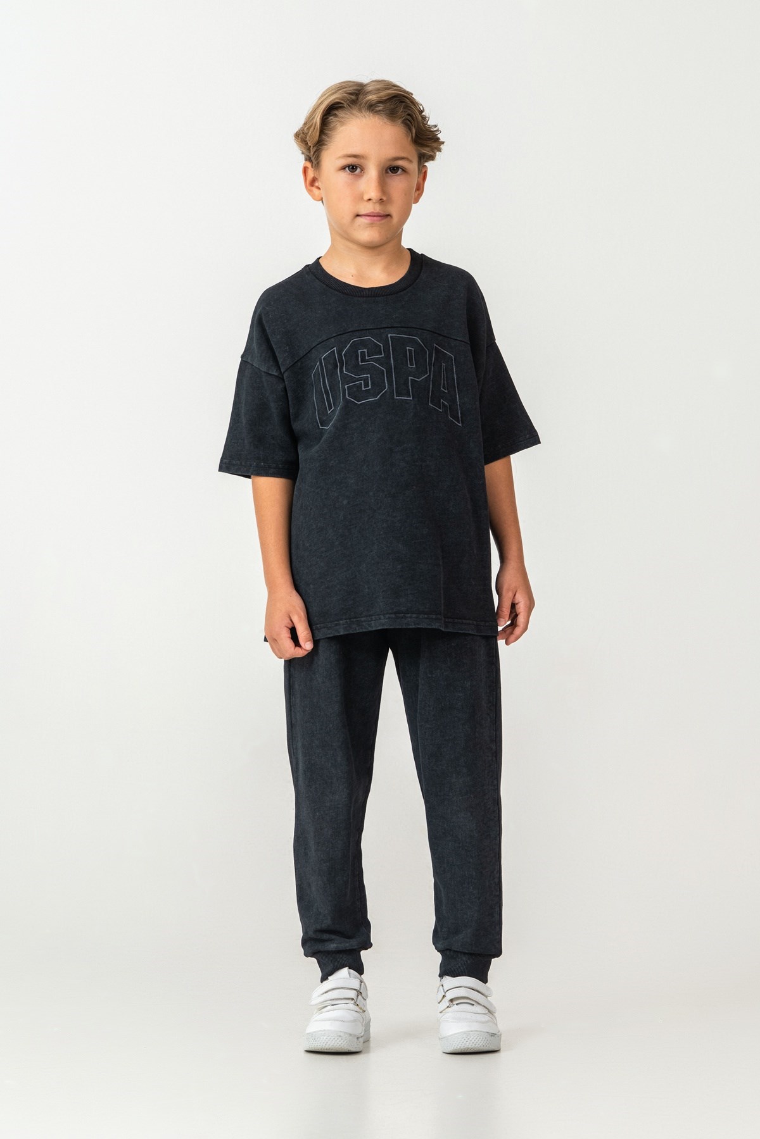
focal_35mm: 113
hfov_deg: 12.1
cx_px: 380
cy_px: 570
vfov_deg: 18.1
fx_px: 3578
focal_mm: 113
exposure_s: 1/125
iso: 160
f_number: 7.1
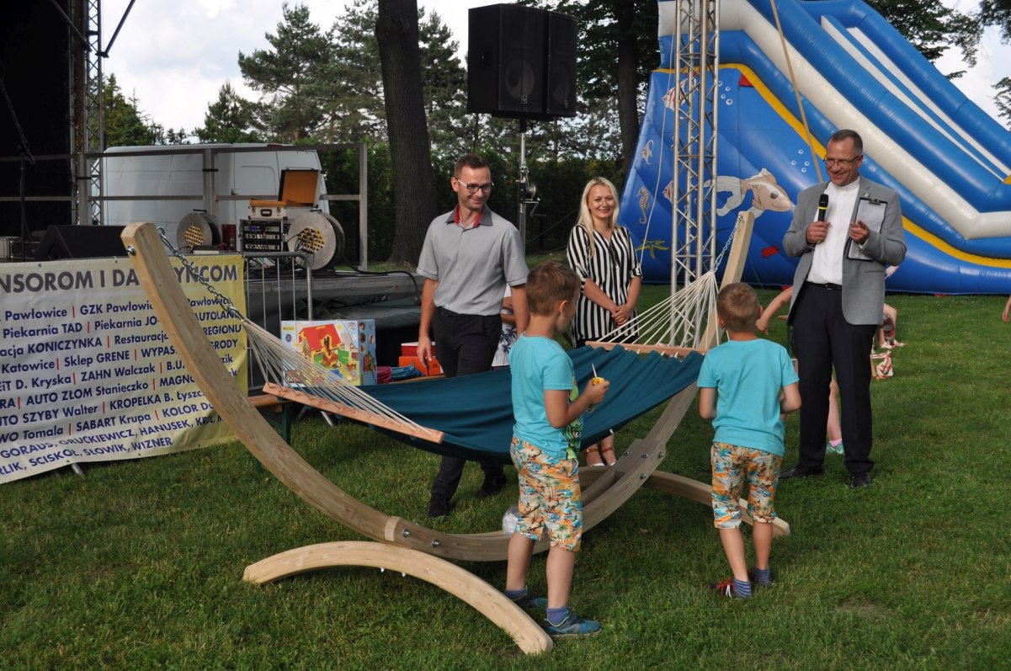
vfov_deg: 30.8
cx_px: 506
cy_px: 336
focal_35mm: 44
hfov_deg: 45.0
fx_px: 1220
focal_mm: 29
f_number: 6.3
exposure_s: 1/160
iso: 200
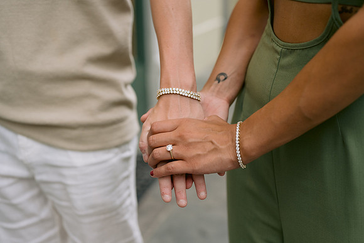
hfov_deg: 39.6
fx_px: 506
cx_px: 182
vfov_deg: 27.0
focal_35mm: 50
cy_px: 122
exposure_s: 1/320
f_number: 2.8
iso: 400
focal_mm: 50
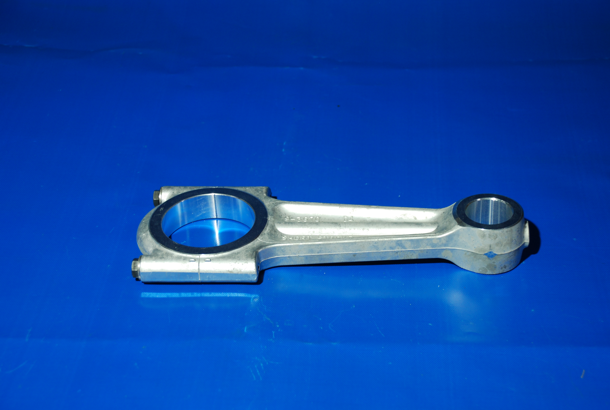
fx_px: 1273
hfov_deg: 26.9
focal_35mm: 75
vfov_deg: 18.3
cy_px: 205
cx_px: 305
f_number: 5
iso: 250
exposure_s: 1/30
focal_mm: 50
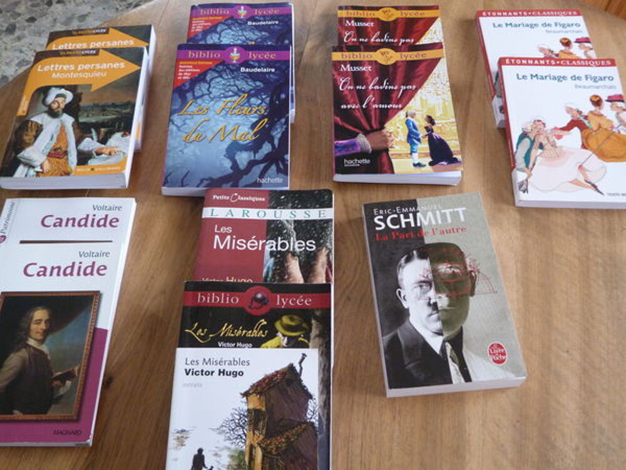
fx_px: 579
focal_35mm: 32
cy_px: 235
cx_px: 313
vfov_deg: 44.2
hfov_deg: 56.8
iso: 320
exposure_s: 1/60
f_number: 3
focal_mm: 5.8
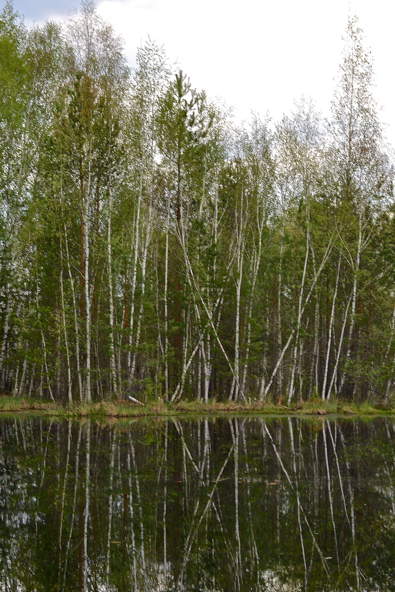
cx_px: 347
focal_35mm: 89
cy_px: 384
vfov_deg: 22.8
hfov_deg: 15.2
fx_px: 1463
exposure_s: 1/100
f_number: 9
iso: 100
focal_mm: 50
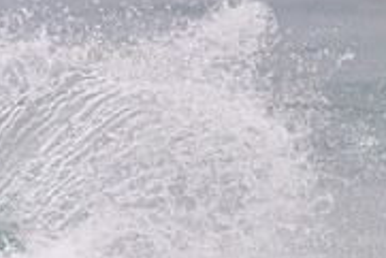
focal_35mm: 3428
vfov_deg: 0.4
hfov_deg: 0.6
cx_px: -167
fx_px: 36784
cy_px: 163
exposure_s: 1/2000
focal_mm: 800
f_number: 11
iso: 4000
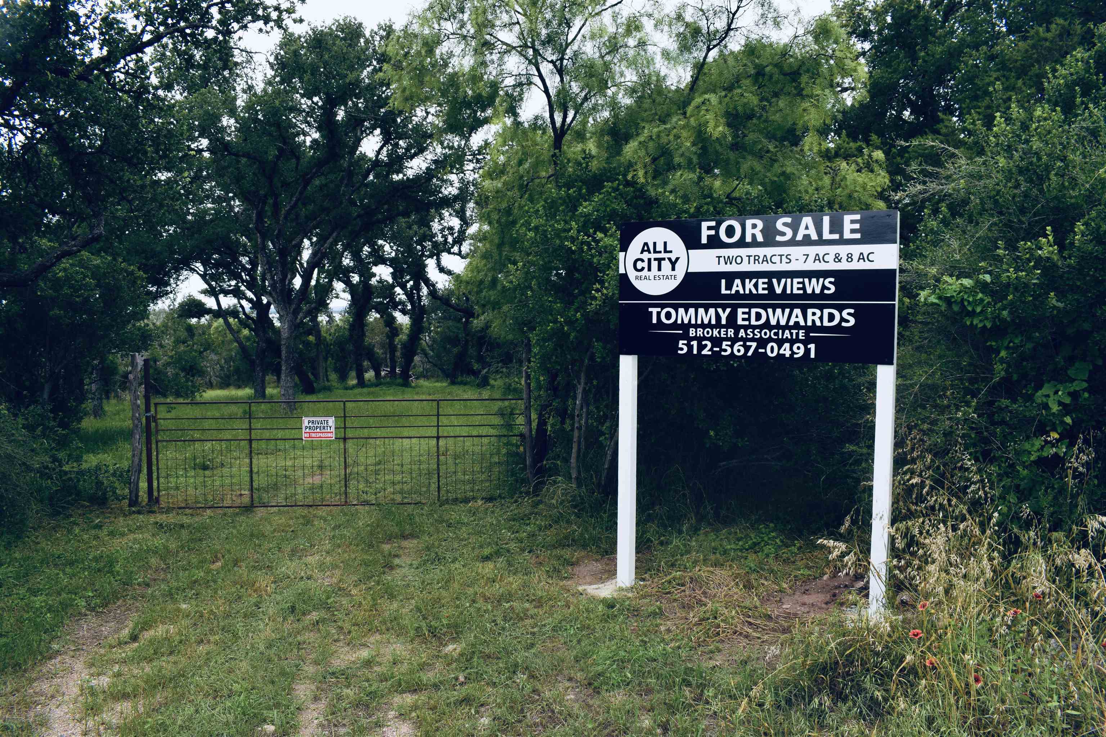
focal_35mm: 27
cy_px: 368
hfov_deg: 67.4
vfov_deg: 47.9
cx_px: 553
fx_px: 829
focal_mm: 18
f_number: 10
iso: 400
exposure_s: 1/200
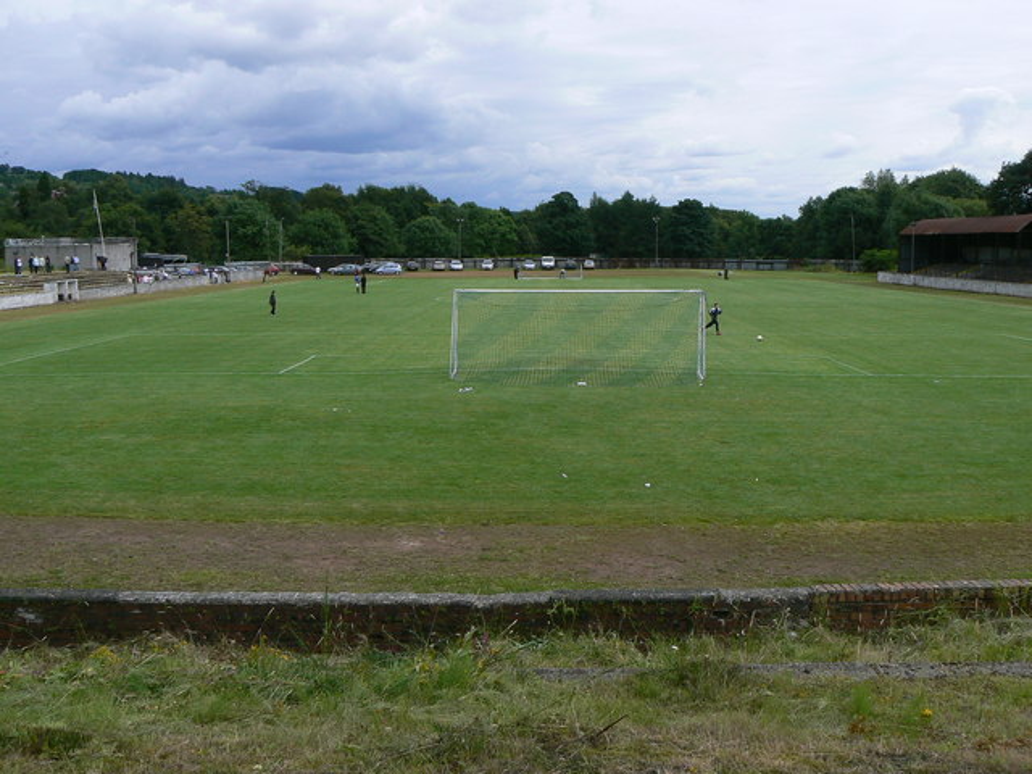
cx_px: 516
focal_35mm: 36
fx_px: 1073
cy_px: 387
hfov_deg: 51.4
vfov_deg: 39.7
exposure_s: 1/400
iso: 100
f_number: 6.3
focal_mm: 6
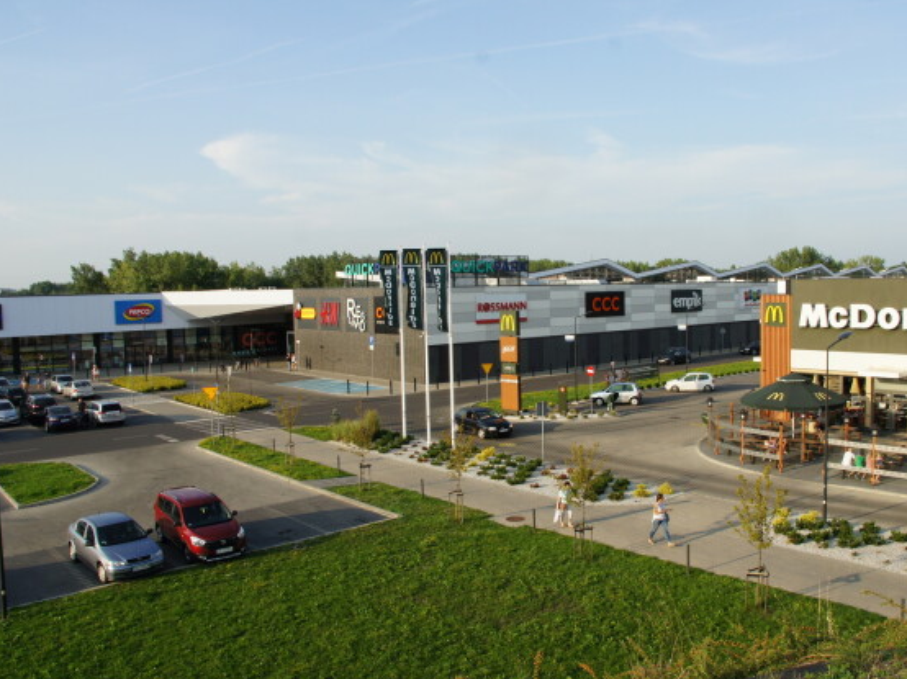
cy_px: 345
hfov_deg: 59.8
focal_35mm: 30
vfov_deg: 46.8
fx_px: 786
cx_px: 514
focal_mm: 18
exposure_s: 1/125
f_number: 11
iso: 200
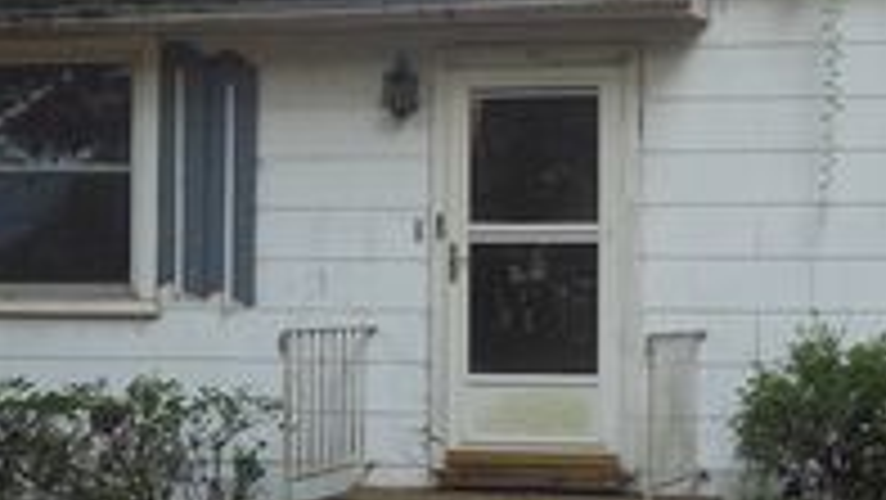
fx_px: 2209
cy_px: 209
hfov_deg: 22.4
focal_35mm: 94
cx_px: 679
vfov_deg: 12.9
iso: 125
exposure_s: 1/80
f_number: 3.9
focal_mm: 6
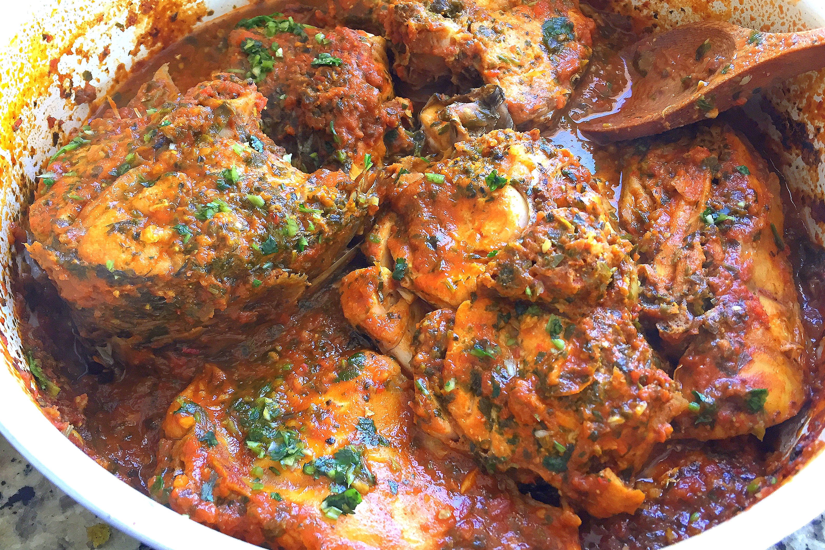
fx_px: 710
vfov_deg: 42.3
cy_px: 266
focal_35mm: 31
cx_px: 414
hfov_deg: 60.3
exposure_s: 1/33
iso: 64
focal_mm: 4.15
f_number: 2.2
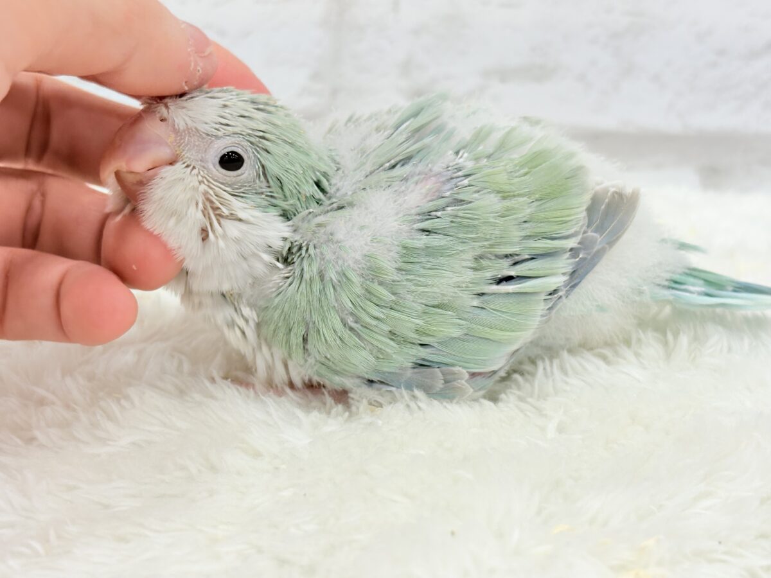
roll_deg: +0.3
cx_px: 386
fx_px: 1158
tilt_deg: -18.9
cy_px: 289
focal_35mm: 52
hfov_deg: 36.8
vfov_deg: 28.0
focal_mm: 5.96
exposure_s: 1/100
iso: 80
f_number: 1.6
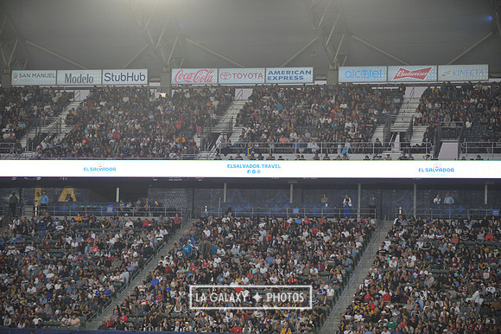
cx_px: 250
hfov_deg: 17.1
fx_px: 1669
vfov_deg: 11.4
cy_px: 167
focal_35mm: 120
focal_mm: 120
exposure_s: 1/1000
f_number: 2.8
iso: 1250
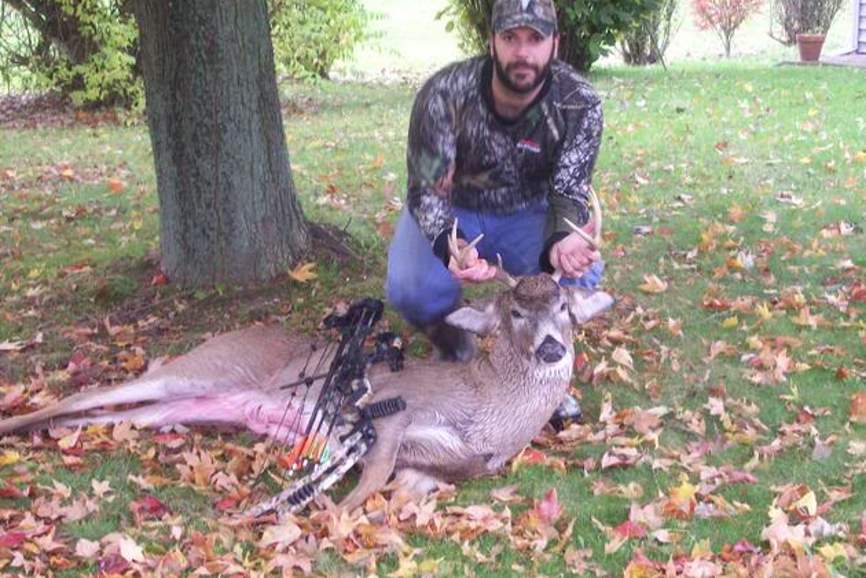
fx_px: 1780
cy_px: 255
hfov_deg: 27.3
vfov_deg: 18.4
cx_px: 429
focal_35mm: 74
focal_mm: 11.6
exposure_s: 1/20.4
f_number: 3.8
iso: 160
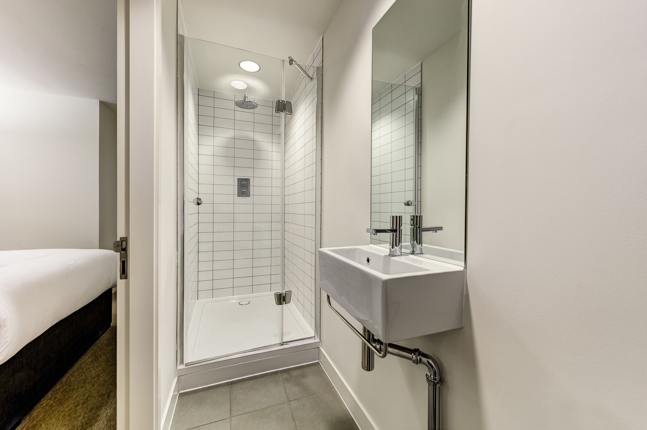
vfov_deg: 81.1
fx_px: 251
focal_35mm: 14
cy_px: 215
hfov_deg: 104.3
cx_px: 324
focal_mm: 14
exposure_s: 1/10
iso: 400
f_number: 11
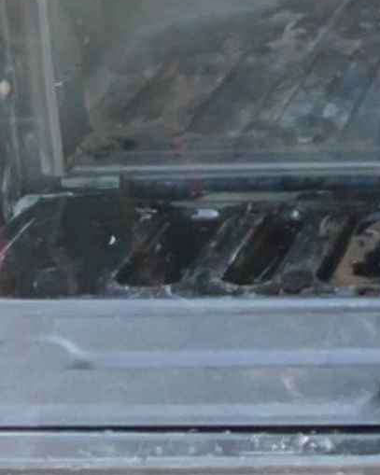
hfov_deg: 14.8
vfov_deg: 19.7
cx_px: 657
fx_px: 1294
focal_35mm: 92
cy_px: -79
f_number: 1.8
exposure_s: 1/120
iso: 32
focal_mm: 3
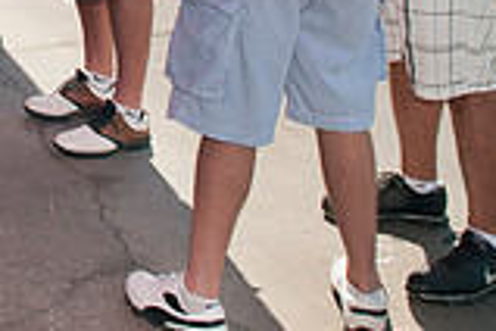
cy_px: -264
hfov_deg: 20.3
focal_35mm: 93
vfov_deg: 13.3
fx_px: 1281
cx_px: -119
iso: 200
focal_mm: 17
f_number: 6.3
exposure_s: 1/160
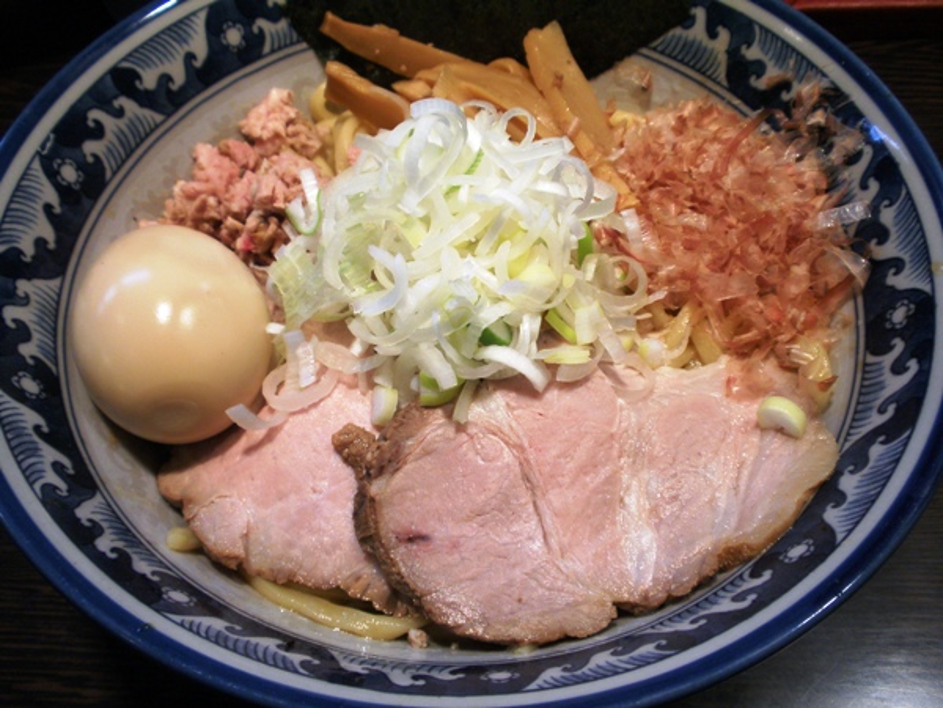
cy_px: 354
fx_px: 1008
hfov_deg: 50.1
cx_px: 472
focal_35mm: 37
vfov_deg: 38.7
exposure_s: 1/30
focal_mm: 6.6
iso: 64
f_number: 3.5
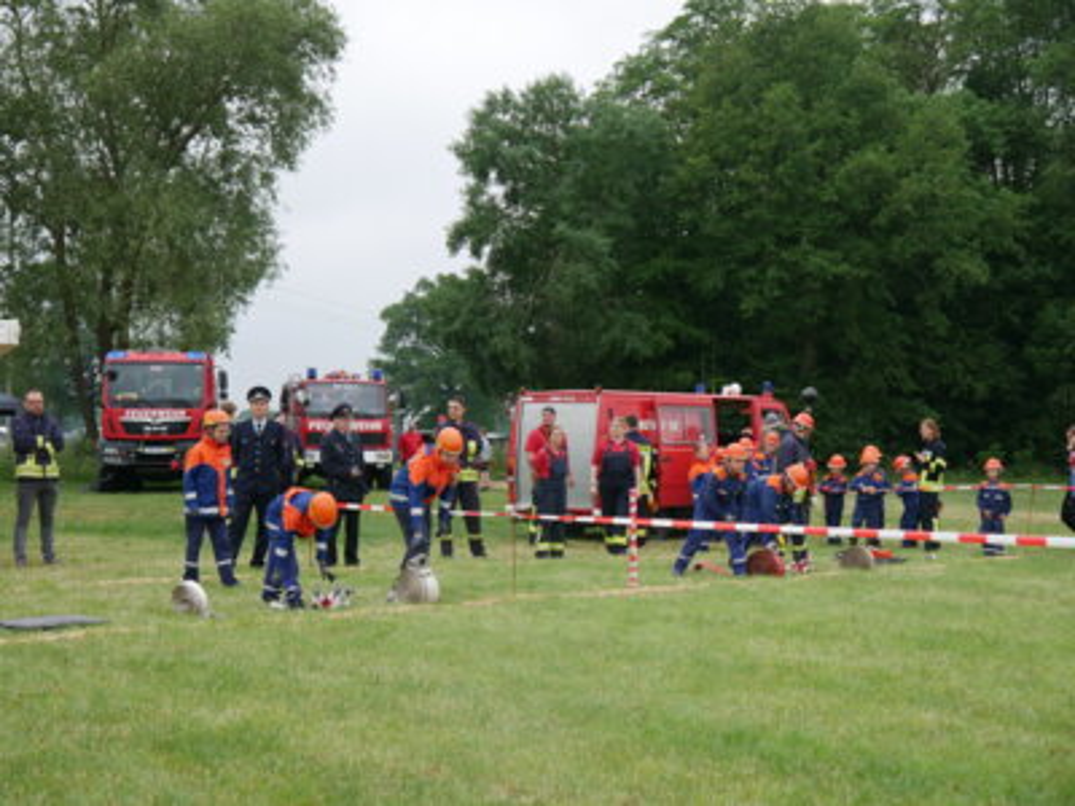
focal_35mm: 50
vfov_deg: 29.1
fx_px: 1553
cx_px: 538
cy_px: 403
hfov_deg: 38.2
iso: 200
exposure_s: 1/400
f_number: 4.6
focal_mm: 25
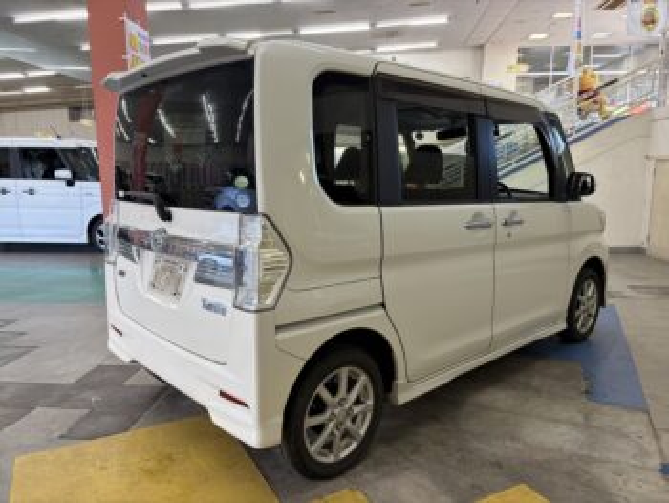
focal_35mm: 26
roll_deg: +0.9
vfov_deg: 53.1
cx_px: 334
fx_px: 503
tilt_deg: -8.0
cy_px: 252
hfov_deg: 67.3
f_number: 1.6
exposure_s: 1/100
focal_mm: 5.96
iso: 125
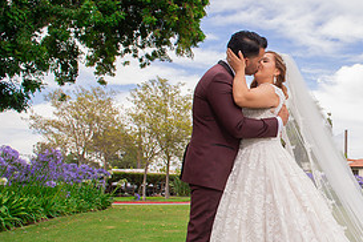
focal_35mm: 51
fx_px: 514
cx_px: 324
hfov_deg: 36.5
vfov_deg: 26.5
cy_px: 138
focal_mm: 24
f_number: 8
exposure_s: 1/250
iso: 400
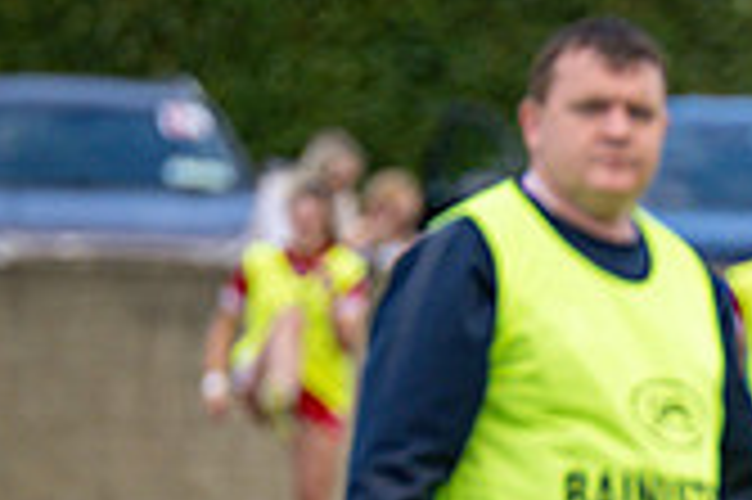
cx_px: 1180
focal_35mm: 1043
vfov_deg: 1.3
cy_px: 457
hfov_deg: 2.0
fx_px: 21765
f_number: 2.8
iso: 1250
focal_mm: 300
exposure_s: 1/6400
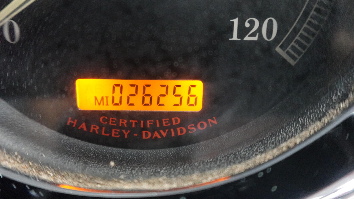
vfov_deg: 53.5
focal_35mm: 21
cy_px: 90
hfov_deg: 83.8
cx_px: 177
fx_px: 197
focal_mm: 7.6
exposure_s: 1/160
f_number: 2
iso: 4000
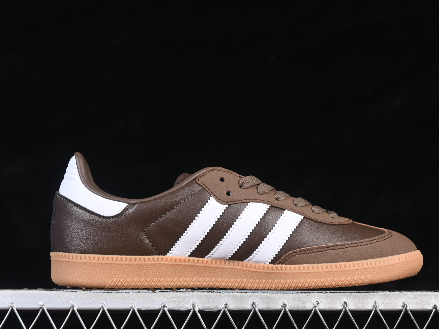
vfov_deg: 16.6
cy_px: 178
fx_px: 1129
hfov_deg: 22.0
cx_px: 235
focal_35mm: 89
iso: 160
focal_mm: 50
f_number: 6.3
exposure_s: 1/60
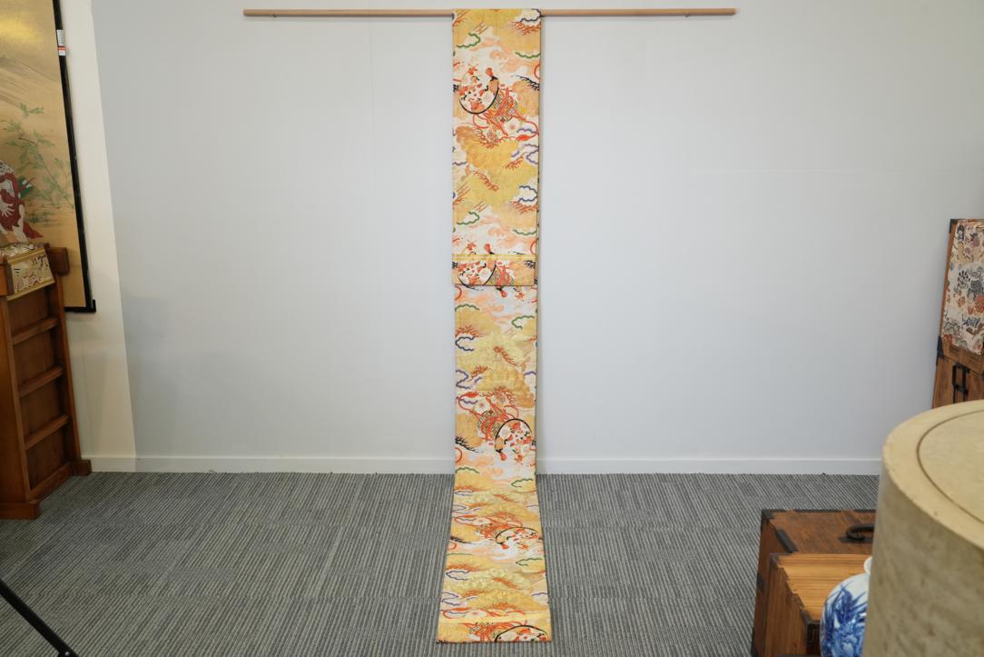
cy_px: 328
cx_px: 492
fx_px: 875
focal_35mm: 32
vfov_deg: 41.1
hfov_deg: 58.7
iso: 2000
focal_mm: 32
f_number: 9
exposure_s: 1/50
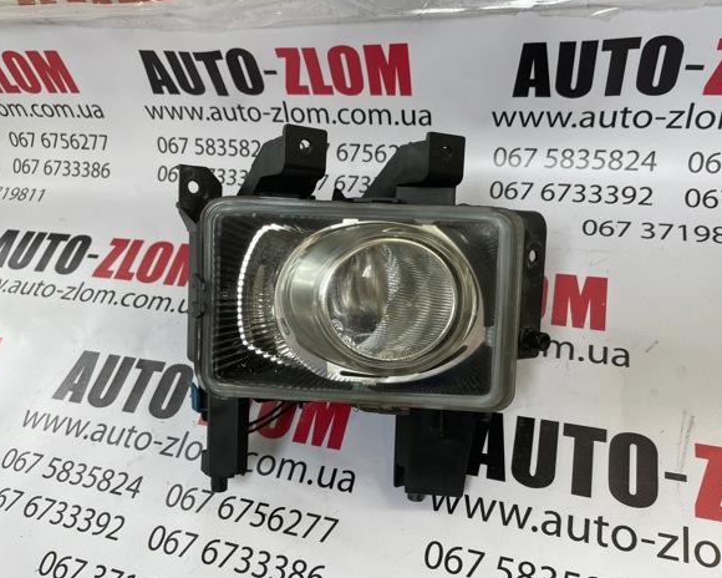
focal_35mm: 28
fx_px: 598
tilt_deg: -51.1
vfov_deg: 51.5
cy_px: 286
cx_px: 361
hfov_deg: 62.2
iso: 40
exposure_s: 1/100
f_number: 1.6
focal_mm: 4.2
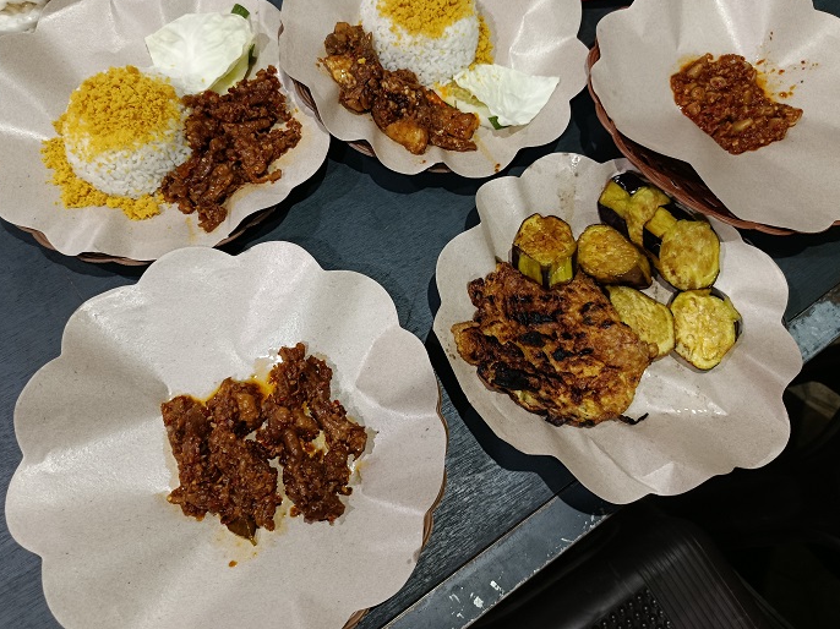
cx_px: 418
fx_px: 679
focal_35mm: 28
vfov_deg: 49.6
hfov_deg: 63.5
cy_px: 273
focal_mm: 5.24
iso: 1370
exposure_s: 1/25
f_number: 1.7
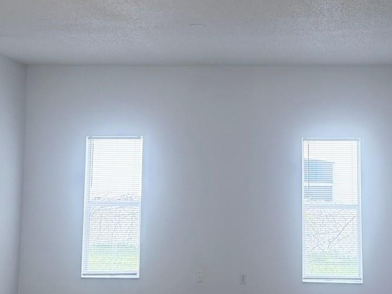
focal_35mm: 58
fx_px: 657
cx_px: 236
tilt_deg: +5.3
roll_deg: -0.6
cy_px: 113
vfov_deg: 25.2
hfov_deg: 33.1
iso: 125
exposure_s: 1/225
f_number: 1.78
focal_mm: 6.76
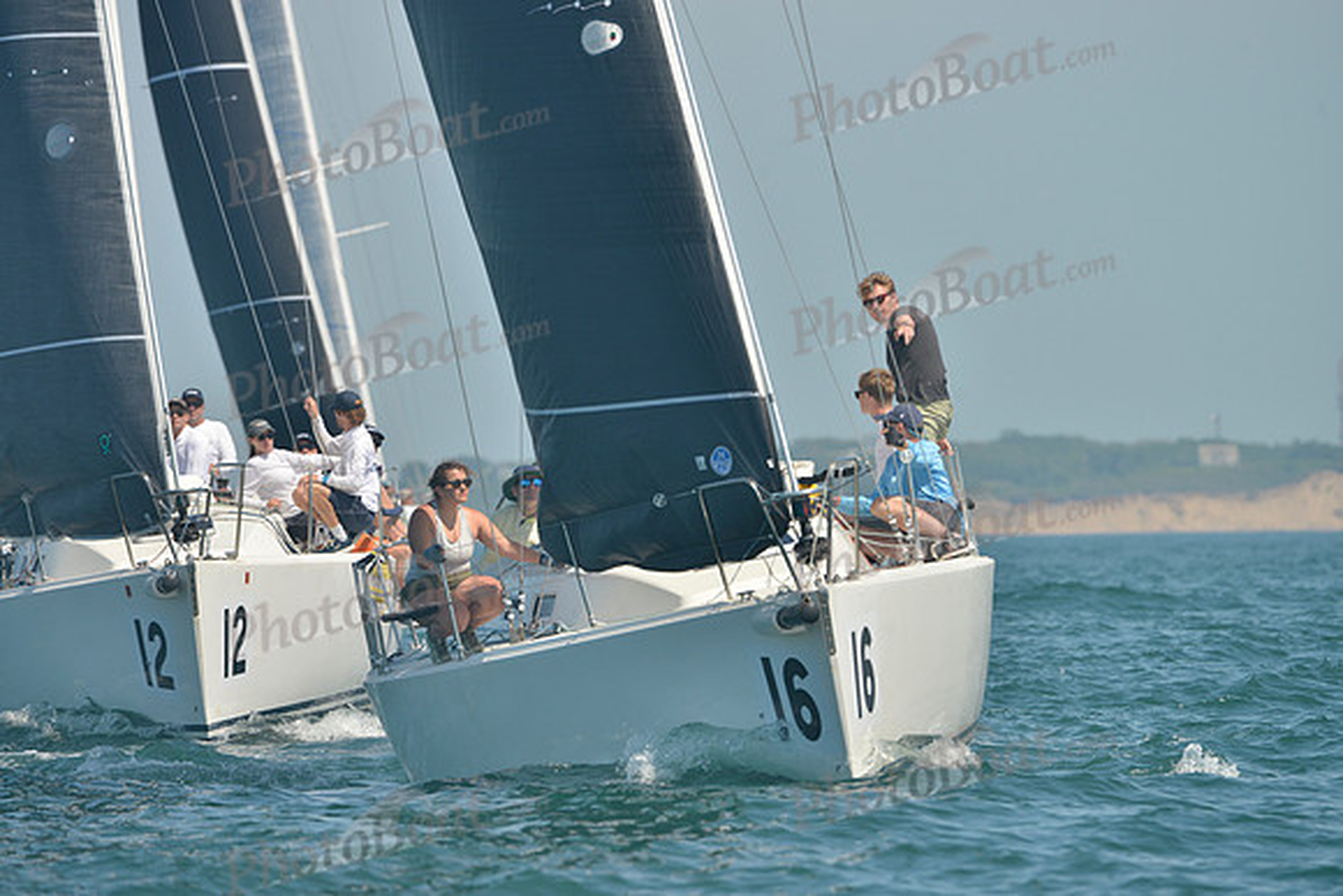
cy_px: 448
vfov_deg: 5.7
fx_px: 8955
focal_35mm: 240
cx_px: 672
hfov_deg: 8.6
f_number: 7.1
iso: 280
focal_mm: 240
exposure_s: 1/1000
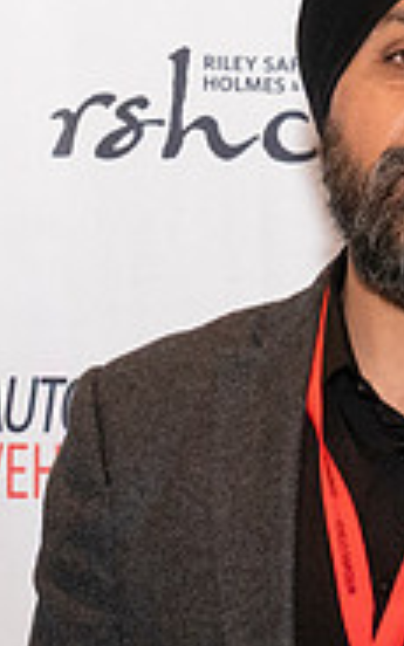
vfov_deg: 12.8
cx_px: 478
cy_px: 353
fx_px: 2889
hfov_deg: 7.9
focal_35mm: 164
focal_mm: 34
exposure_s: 1/125
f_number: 10
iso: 2500
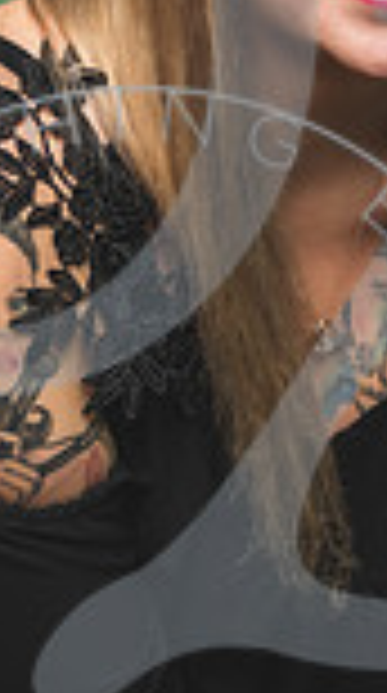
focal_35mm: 138
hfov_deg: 8.7
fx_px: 2531
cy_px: 162
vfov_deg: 15.5
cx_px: 342
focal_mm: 45
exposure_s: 1/200
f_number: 2.8
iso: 200
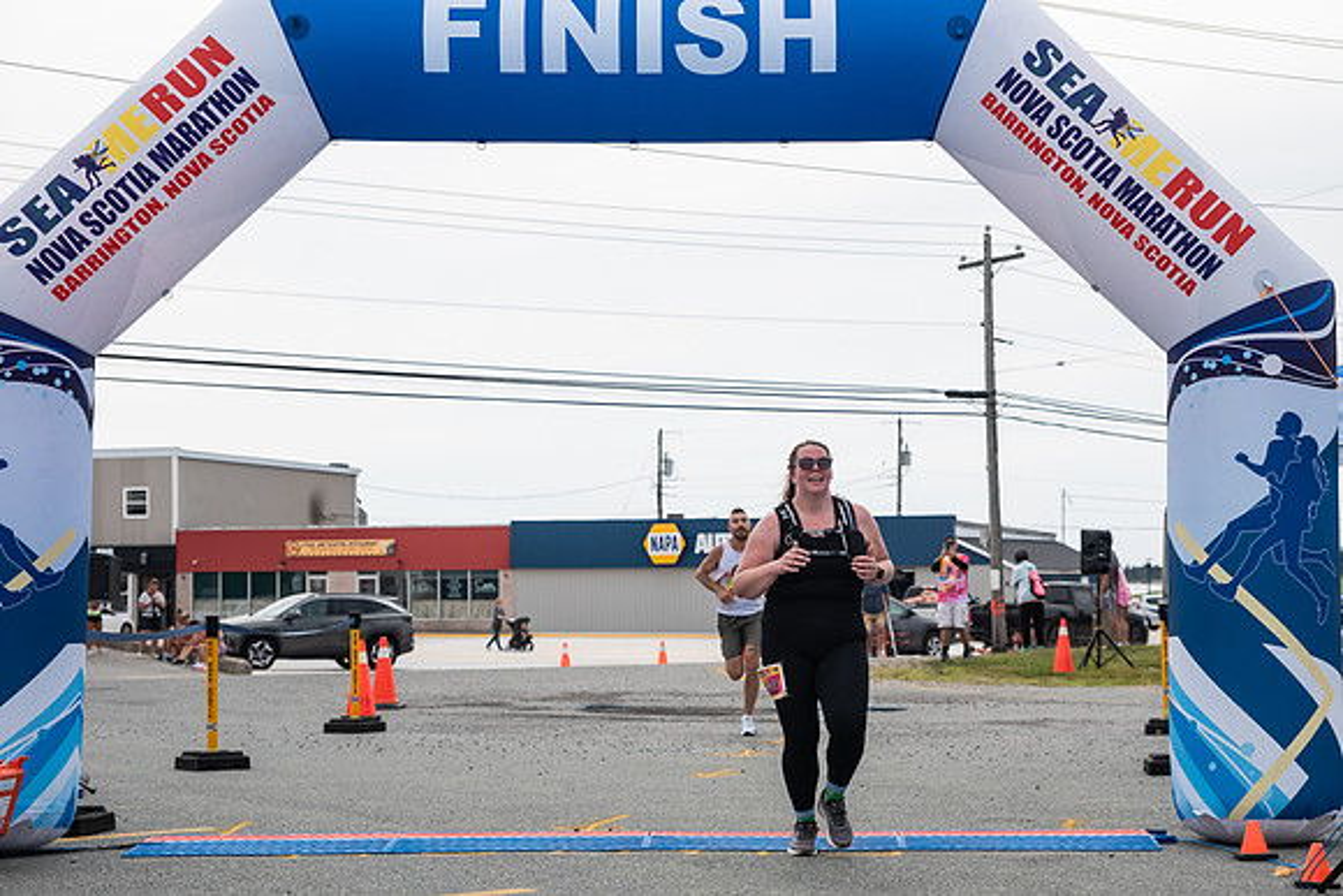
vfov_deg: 20.2
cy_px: 539
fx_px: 2513
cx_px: 778
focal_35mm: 67
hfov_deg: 29.9
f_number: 4
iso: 800
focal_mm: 56
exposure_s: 1/4000
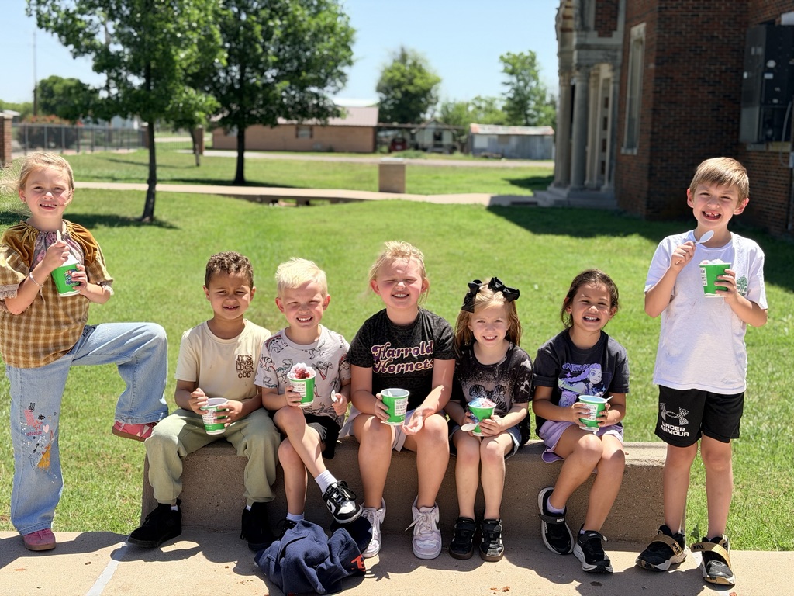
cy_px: 298
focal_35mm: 48
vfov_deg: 30.3
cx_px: 397
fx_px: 1101
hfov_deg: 39.7
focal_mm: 6.76
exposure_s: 1/2976
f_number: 1.78
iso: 64
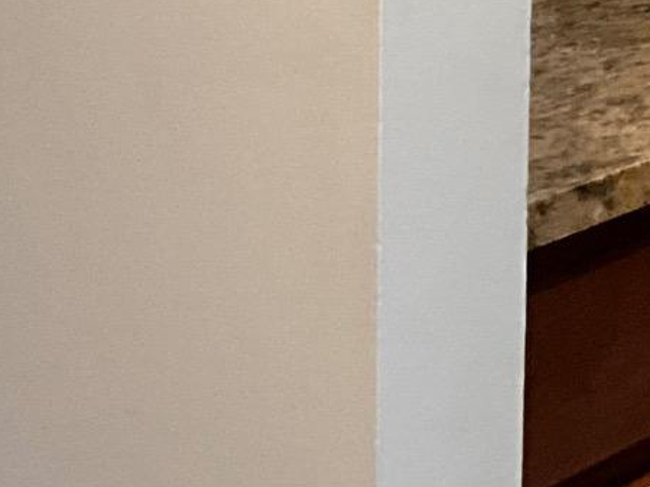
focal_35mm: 132
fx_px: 2477
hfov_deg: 14.1
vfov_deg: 10.7
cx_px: 942
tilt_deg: -8.0
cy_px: -308
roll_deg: -2.0
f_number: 1.8
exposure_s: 1/40
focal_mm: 3
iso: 320
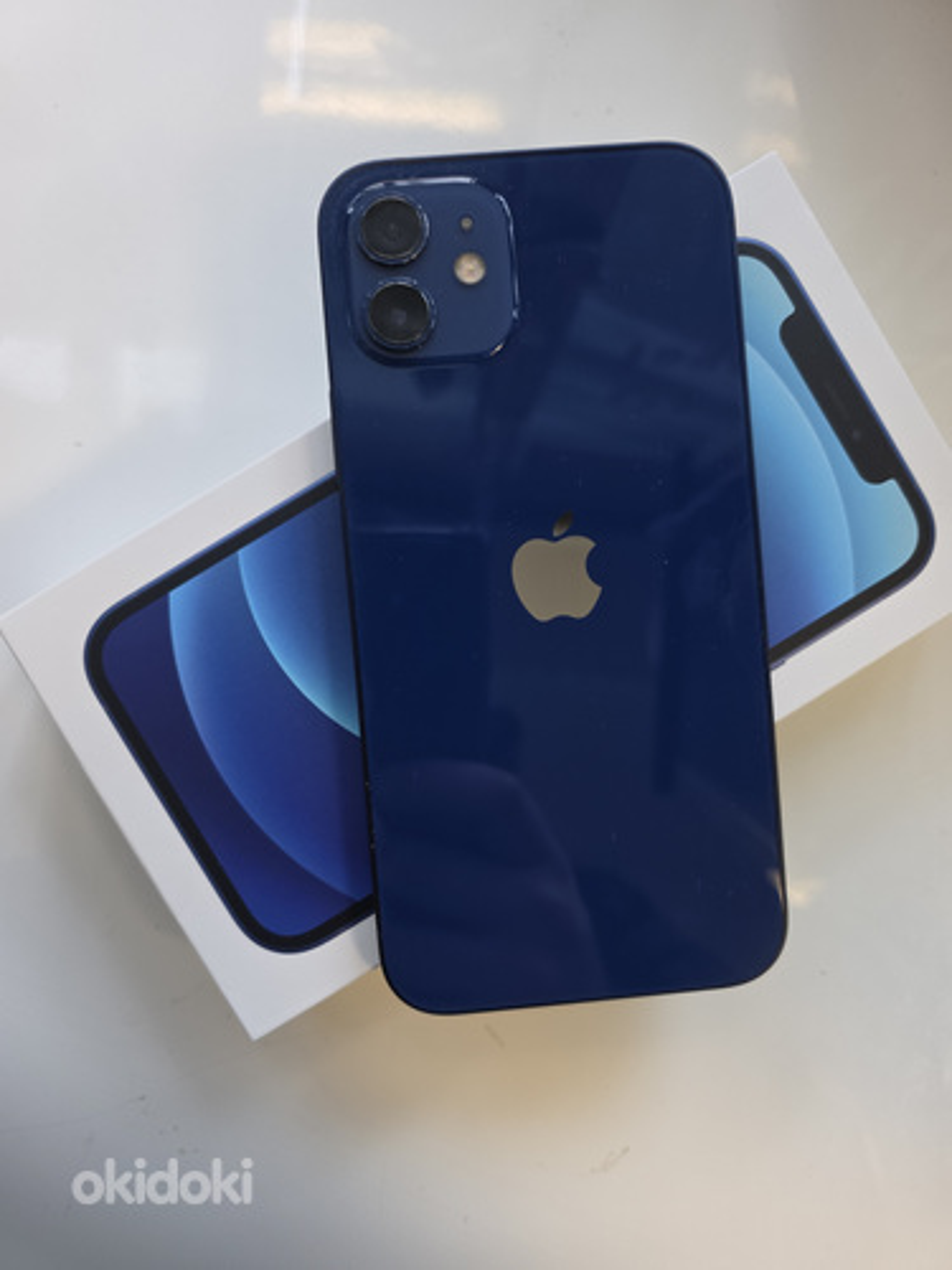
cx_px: 476
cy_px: 635
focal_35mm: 23
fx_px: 843
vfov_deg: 73.9
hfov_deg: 58.9
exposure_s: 1/100
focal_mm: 6.3
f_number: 1.7
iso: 250
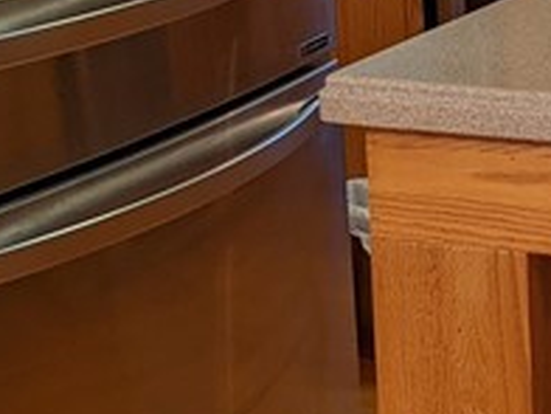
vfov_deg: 10.3
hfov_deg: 13.4
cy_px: -87
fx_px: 2244
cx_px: 773
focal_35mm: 141
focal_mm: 4.38
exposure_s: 1/60
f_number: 1.73
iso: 48
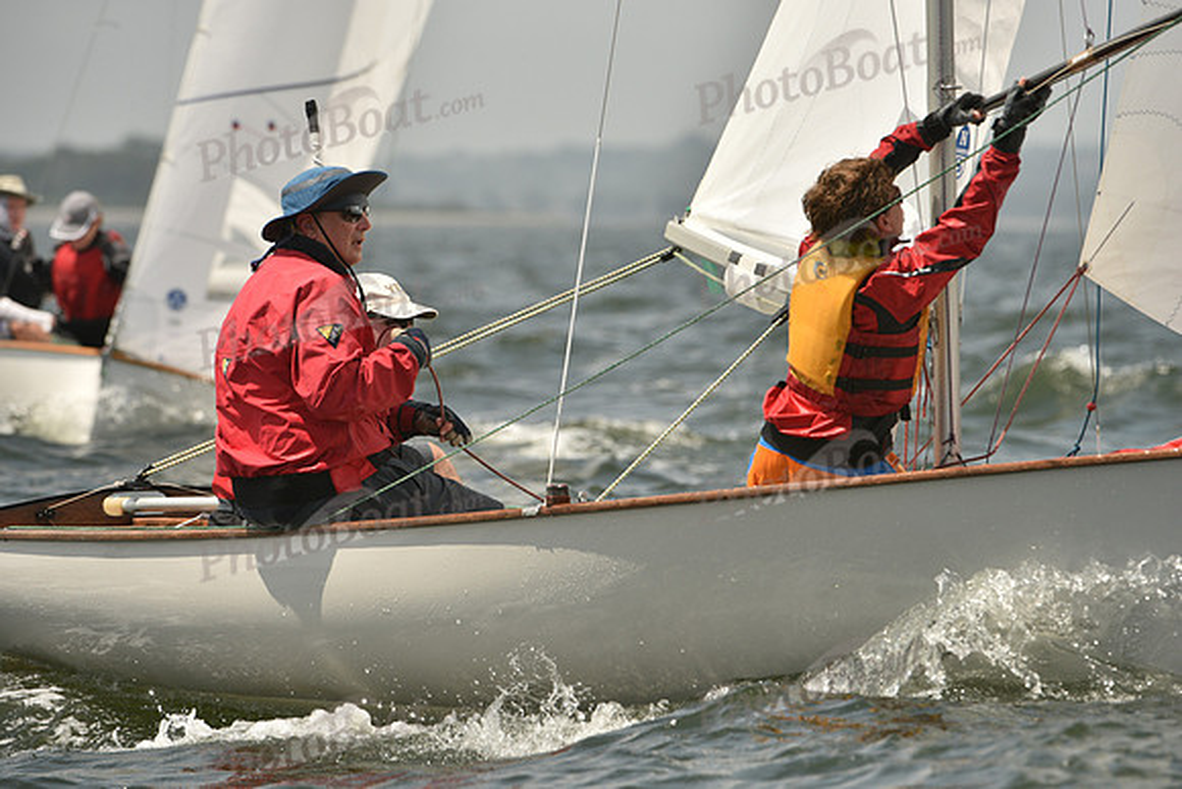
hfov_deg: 5.4
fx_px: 12479
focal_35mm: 380
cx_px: 591
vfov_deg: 3.6
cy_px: 394
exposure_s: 1/1250
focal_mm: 380
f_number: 8
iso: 320
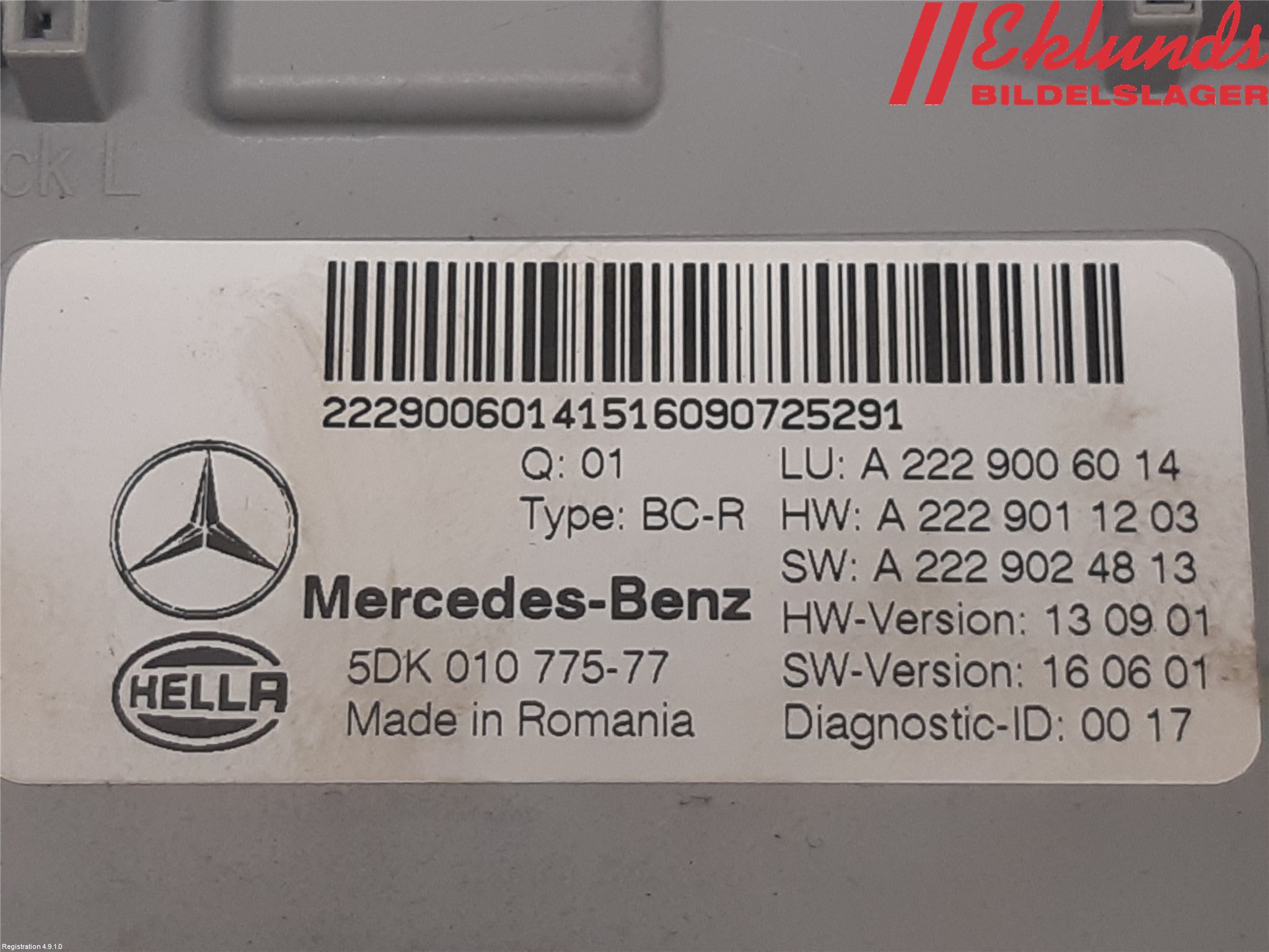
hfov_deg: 67.3
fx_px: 953
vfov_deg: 53.1
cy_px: 476
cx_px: 634
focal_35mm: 26
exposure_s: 1/50
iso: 100
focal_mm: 3.93
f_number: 1.7
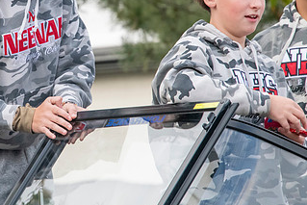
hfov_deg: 3.8
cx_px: 45
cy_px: 44
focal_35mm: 545
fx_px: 4650
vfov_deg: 2.5
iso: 3200
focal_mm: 300
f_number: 11
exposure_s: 1/400
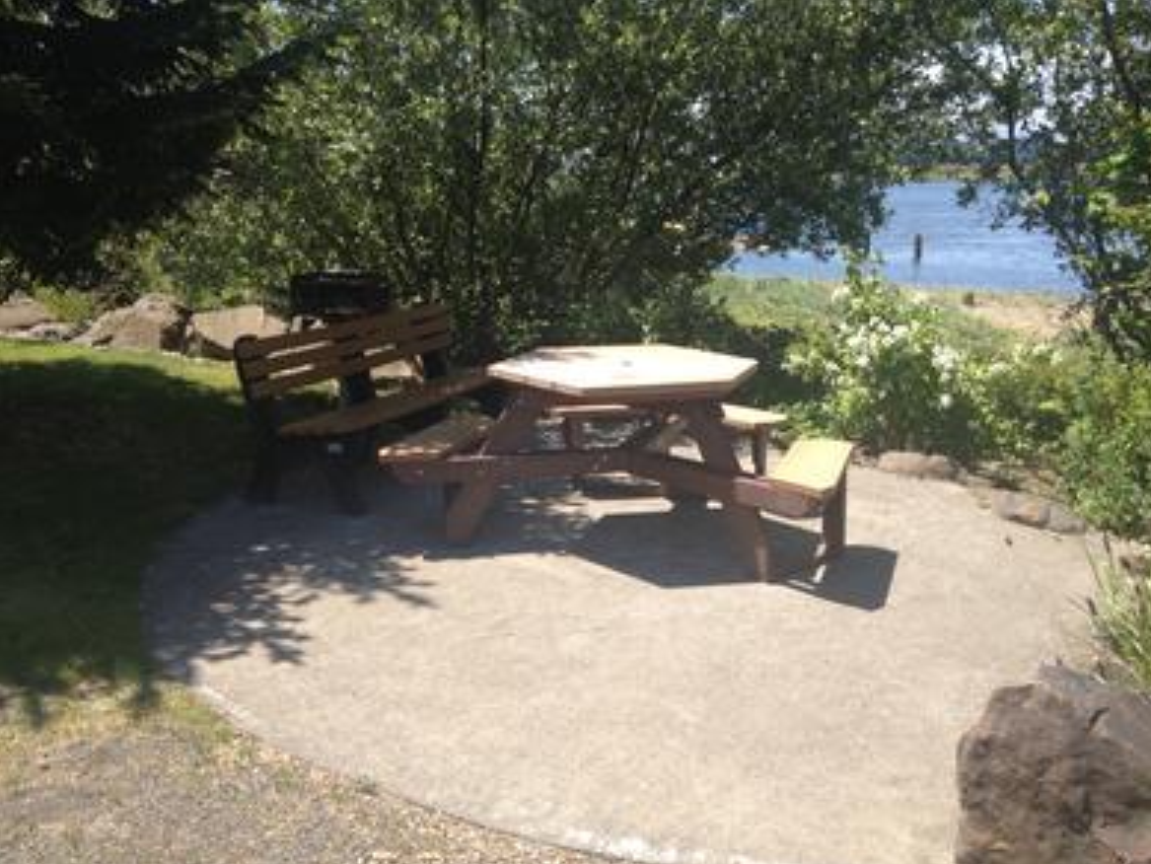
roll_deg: -0.3
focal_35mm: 36
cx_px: 589
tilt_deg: -14.3
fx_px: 1197
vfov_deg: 39.7
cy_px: 441
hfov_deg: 51.3
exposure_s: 1/824
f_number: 2.4
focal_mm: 4.28
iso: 50
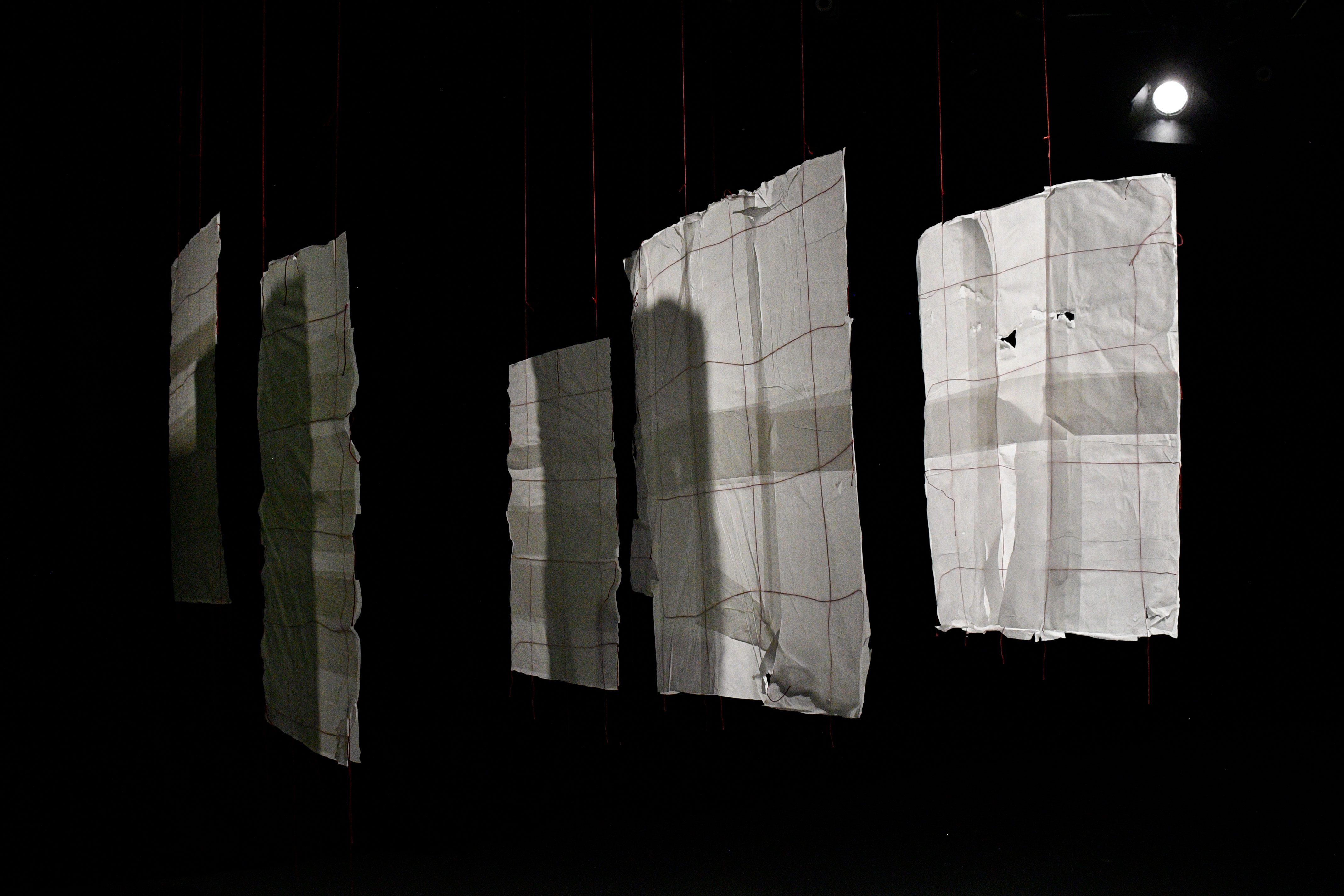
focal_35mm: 36
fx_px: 1344
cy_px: 448
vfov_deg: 36.9
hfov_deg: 53.1
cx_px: 672
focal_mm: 18
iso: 4500
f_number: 3.5
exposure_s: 1/60
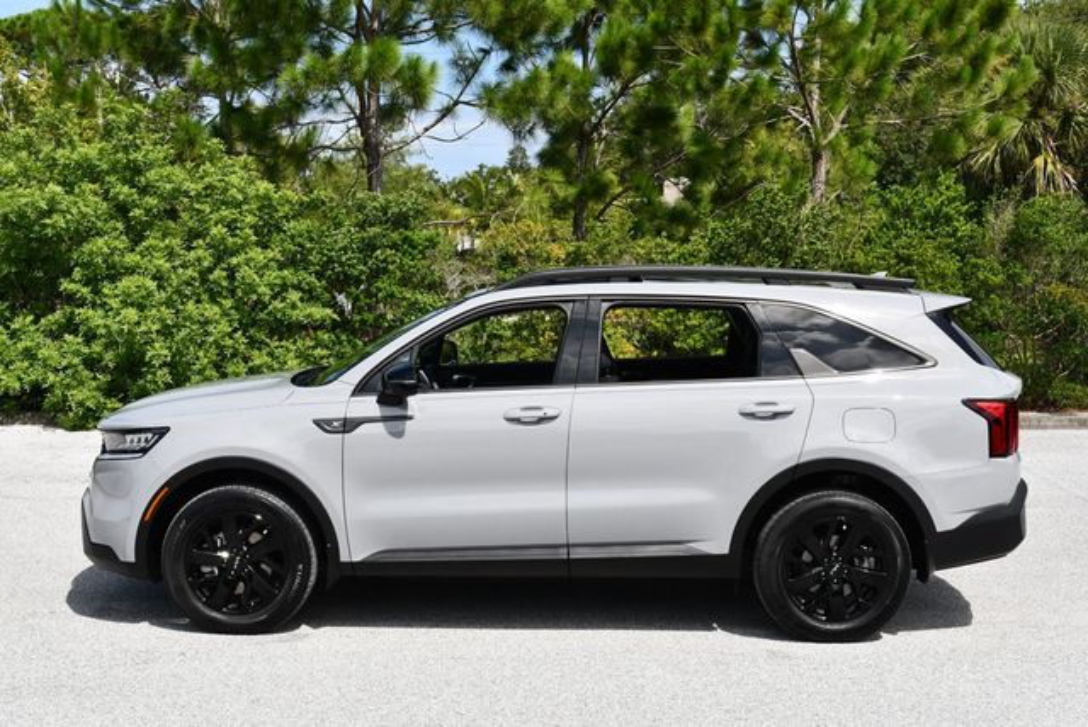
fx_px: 1573
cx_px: 544
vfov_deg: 26.0
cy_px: 364
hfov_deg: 38.2
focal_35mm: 52
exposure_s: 1/250
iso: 100
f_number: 8
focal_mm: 26
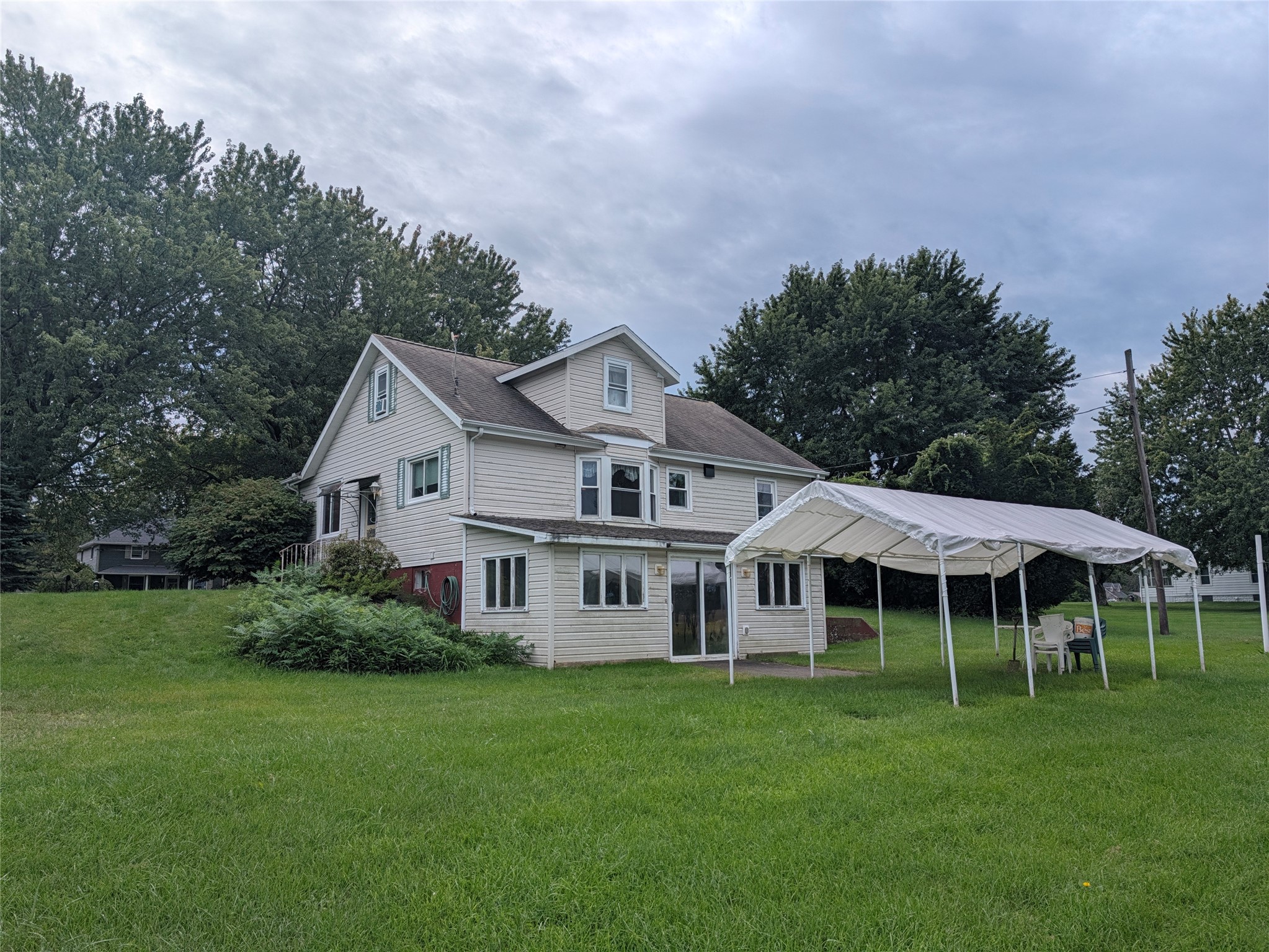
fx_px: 880
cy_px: 476
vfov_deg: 56.8
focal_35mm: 24
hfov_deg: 71.6
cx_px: 634
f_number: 1.68
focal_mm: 6.9
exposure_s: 1/2740
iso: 24
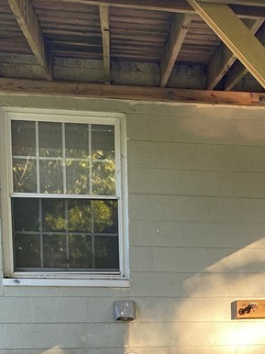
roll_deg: -1.5
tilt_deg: -9.3
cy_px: 342
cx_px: 277
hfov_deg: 20.5
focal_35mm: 69
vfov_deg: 26.8
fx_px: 705
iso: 50
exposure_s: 1/122
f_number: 1.8
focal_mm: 4.25
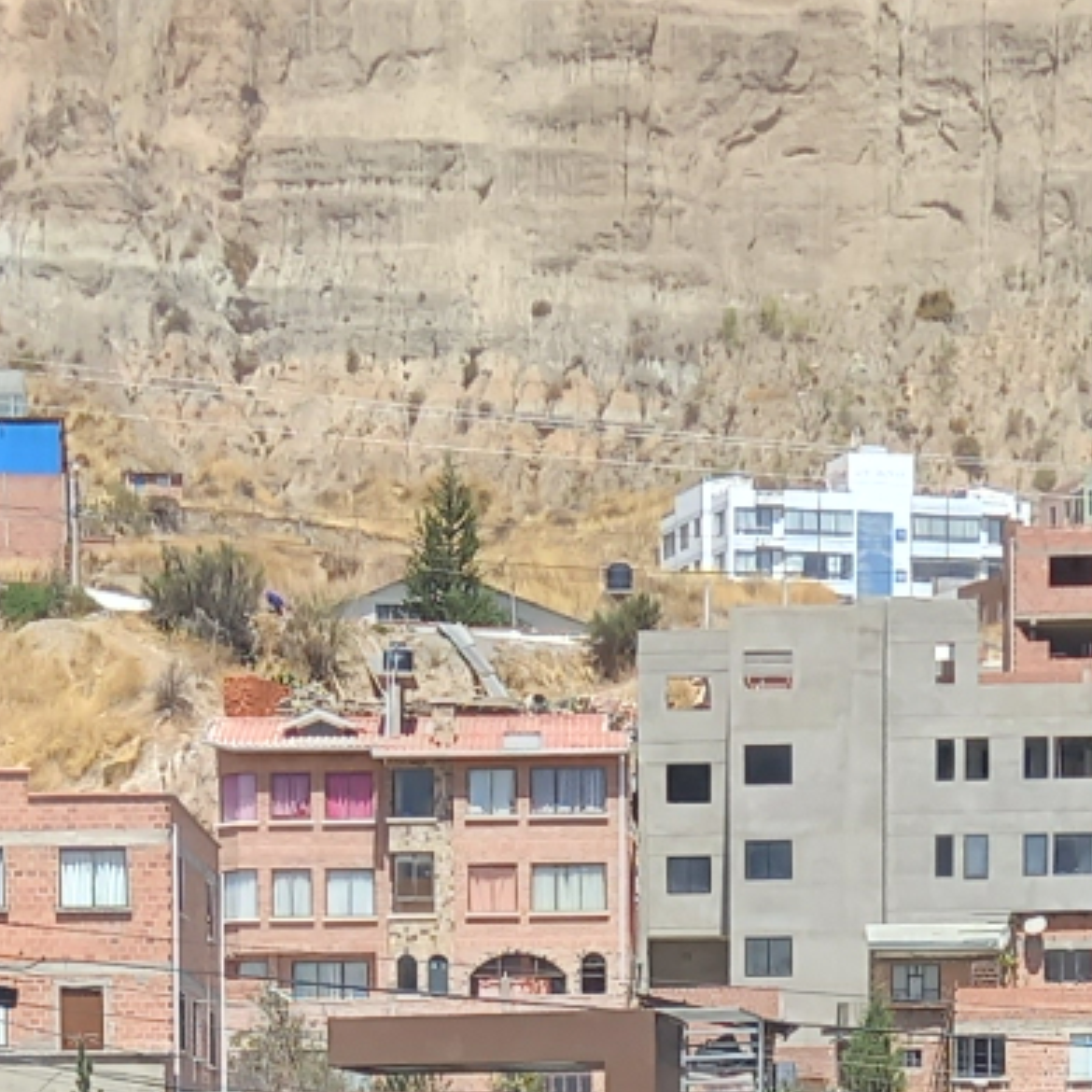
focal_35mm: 116
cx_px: 493
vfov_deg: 14.1
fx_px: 4140
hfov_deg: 15.0
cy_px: 1613
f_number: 2
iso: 25
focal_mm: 4.6
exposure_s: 1/358
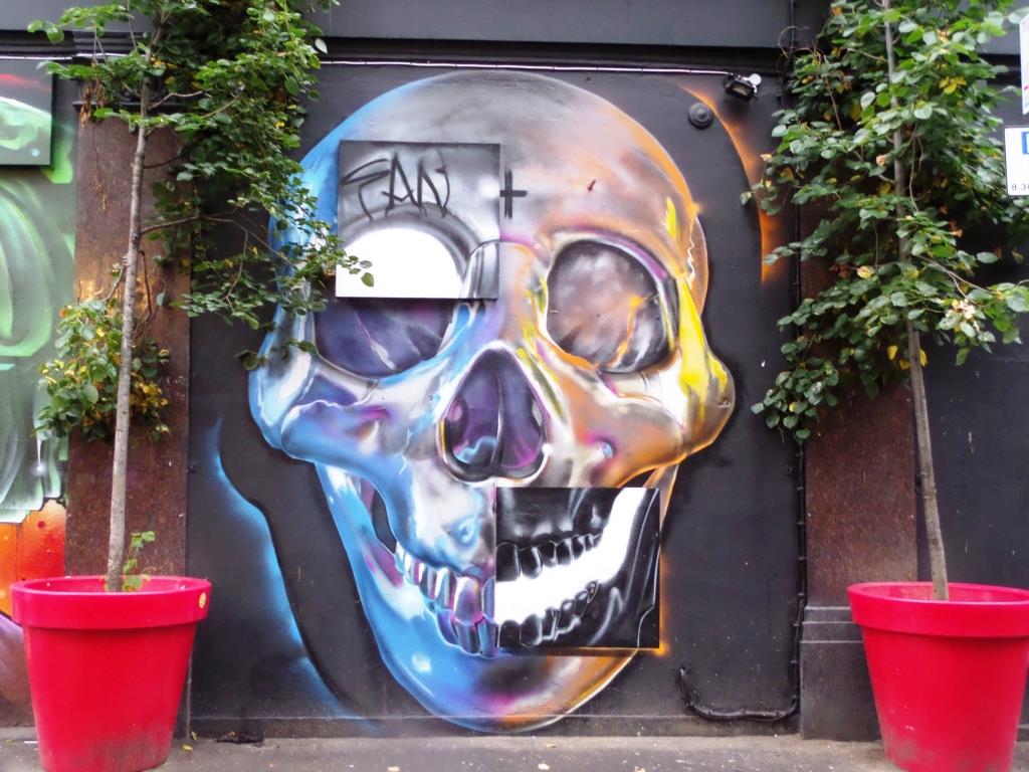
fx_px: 1219
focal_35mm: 41
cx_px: 514
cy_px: 386
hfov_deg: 45.8
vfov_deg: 35.1
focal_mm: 6.8
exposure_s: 1/20
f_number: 3.6
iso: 400
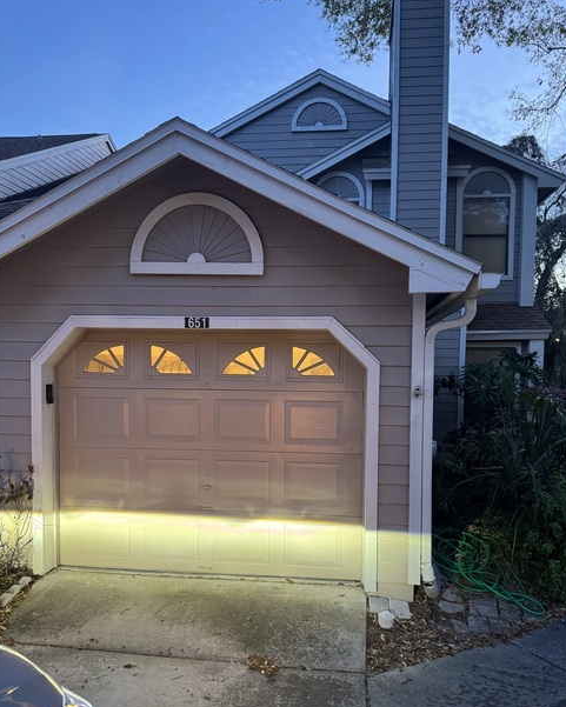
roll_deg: -0.5
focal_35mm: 26
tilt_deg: -2.9
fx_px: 544
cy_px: 391
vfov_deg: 65.8
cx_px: 289
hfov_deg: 54.9
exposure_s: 1/60
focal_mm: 6.76
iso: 500
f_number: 1.78
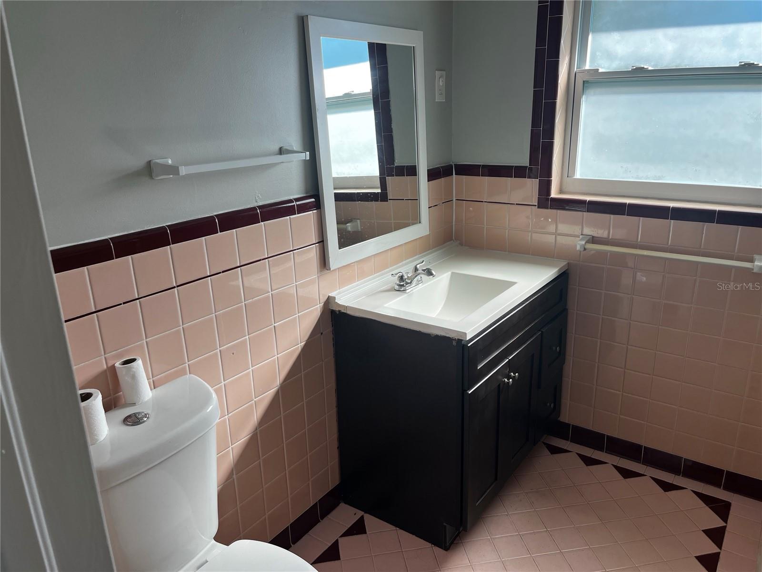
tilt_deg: -18.1
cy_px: 286
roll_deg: +2.3
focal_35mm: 26
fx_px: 572
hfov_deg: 67.3
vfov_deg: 53.1
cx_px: 381
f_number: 1.6
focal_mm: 5.1
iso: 40
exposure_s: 1/182
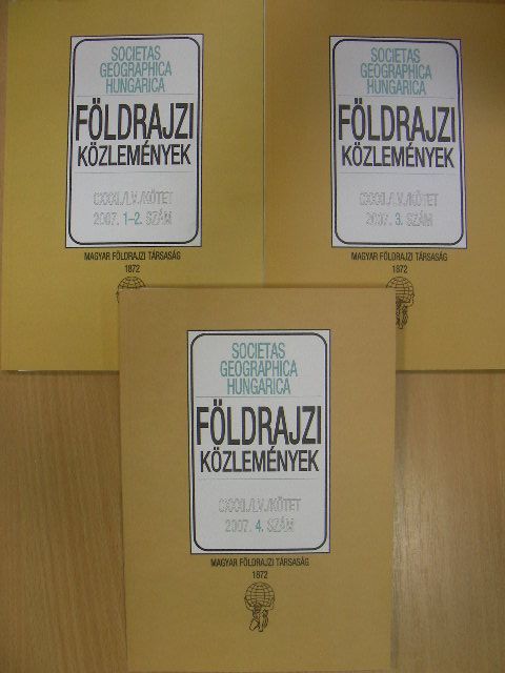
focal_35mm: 38
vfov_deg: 49.0
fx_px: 739
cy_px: 336
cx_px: 252
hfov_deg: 37.7
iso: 50
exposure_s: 1/16.4
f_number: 3.5
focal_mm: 6.3
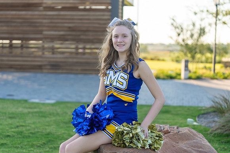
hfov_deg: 28.8
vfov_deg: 19.5
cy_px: 76
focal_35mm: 70
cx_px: 115
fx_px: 447
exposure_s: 1/400
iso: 100
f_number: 2.8
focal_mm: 70
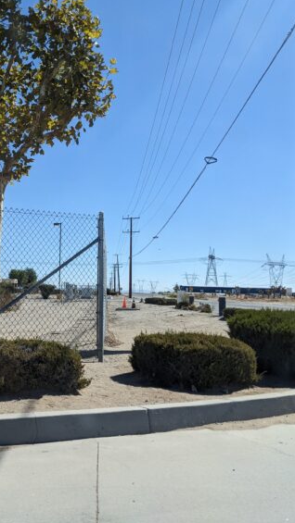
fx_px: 556
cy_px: 260
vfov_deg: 50.5
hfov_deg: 28.6
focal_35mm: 40
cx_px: 30
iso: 56
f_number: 1.73
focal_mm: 4.38
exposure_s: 1/711
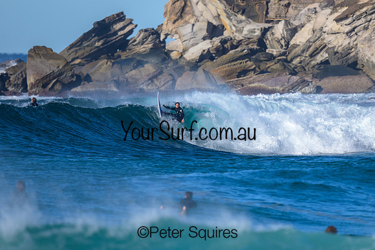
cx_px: 234
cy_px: 103
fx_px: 11460
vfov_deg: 1.3
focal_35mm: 1100
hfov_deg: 1.9
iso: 280
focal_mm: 800
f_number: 6.3
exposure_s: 1/2000
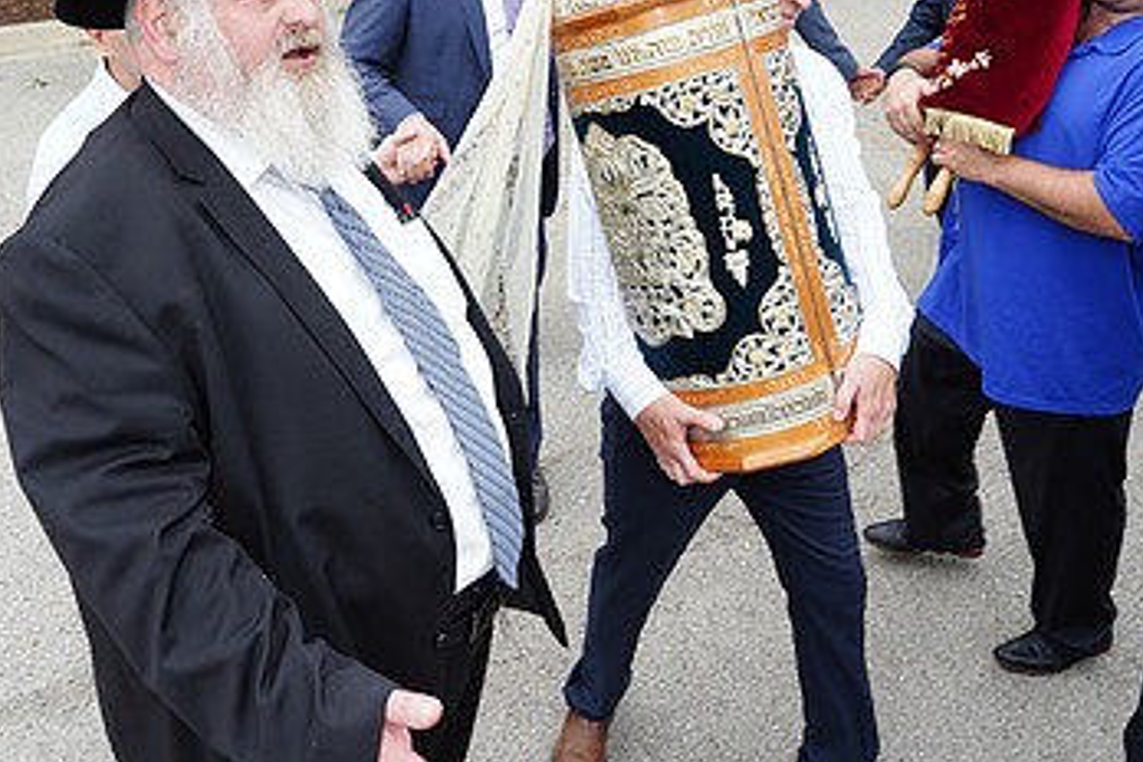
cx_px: 575
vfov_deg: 32.4
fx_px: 1270
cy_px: 146
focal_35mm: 40
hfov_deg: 48.5
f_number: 4.5
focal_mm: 24
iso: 200
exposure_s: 1/250
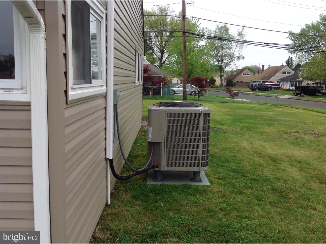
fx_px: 330
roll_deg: -2.1
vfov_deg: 40.7
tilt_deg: -4.9
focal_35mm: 35
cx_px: 163
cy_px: 122
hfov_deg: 52.6
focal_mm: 4.28
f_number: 2.4
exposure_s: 1/796
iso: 50
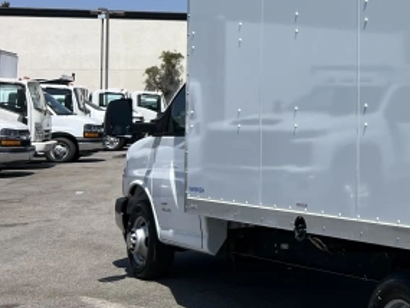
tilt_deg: +3.0
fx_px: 865
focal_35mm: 73
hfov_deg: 23.0
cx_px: 565
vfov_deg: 20.0
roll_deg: +0.8
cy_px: 71
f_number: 1.5
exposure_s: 1/7463
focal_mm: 5.7
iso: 50
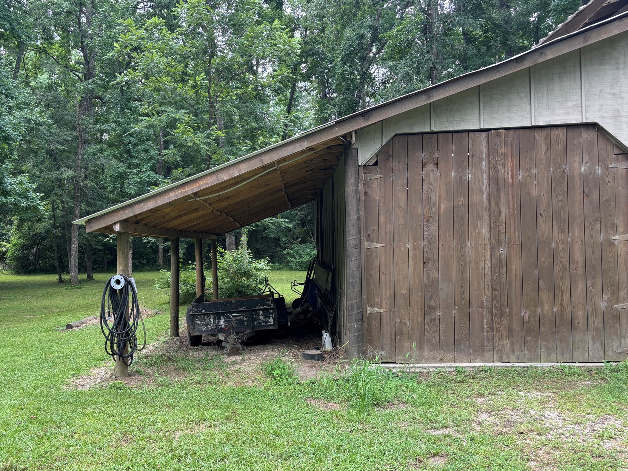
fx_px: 581
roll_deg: +2.3
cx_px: 246
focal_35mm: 32
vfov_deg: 44.1
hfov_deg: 56.3
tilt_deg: +0.1
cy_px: 247
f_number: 1.6
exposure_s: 1/144
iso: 40
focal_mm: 5.96
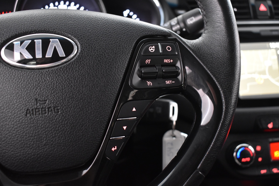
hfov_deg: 53.1
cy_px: 93
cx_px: 140
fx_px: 279
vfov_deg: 36.9
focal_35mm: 36
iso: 3200
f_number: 4
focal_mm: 24
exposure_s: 1/15
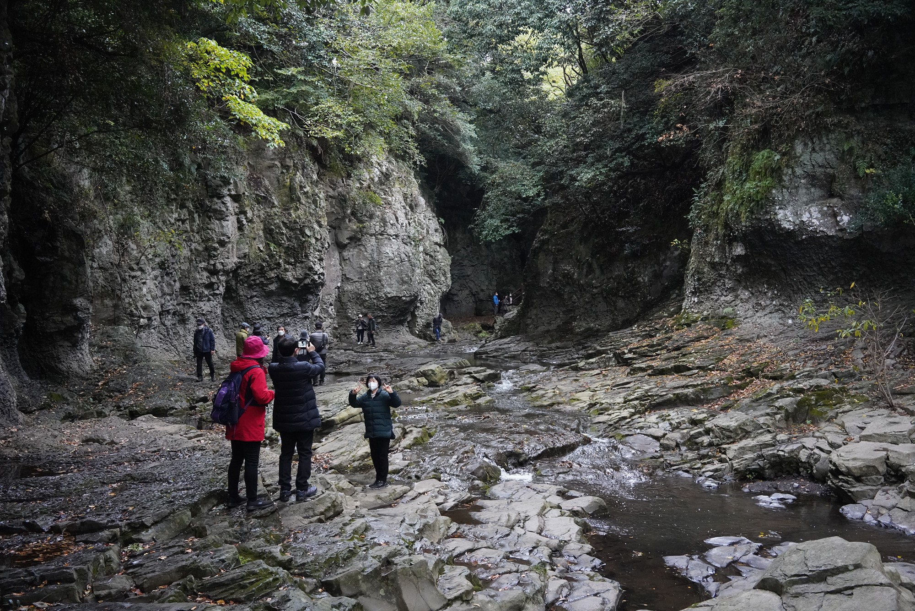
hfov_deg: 54.4
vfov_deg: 37.9
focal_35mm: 35
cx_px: 458
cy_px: 306
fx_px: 890
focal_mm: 35
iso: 6400
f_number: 8
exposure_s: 1/100
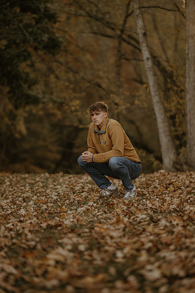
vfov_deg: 23.9
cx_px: 98
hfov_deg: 16.1
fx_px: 691
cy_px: 146
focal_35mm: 85
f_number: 1.4
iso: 200
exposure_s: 1/640
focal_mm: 85
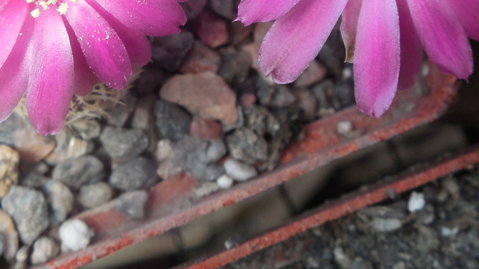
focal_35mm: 72
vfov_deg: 16.3
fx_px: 914
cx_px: 165
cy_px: -21
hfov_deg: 29.2
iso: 125
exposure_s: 1/250
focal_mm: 5.6
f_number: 3.6
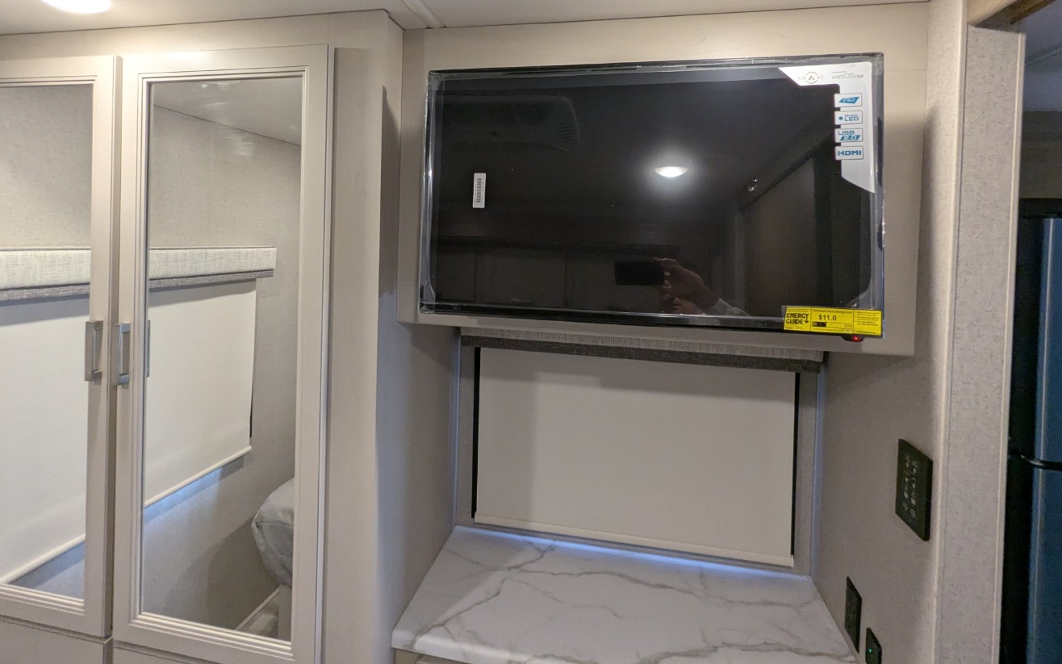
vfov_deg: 63.9
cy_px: 243
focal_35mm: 18
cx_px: 513
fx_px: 521
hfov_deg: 91.0
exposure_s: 1/63.5
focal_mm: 2.35
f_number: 2.2
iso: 141
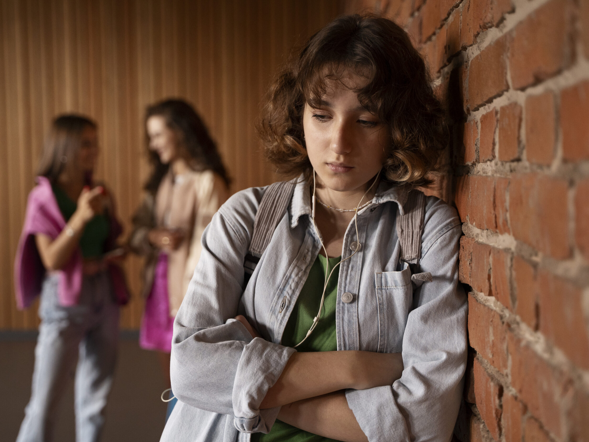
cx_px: 263
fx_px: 936
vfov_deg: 26.6
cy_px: 221
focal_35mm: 55
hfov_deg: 34.9
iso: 2000
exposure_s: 1/250
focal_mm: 50
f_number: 2.8
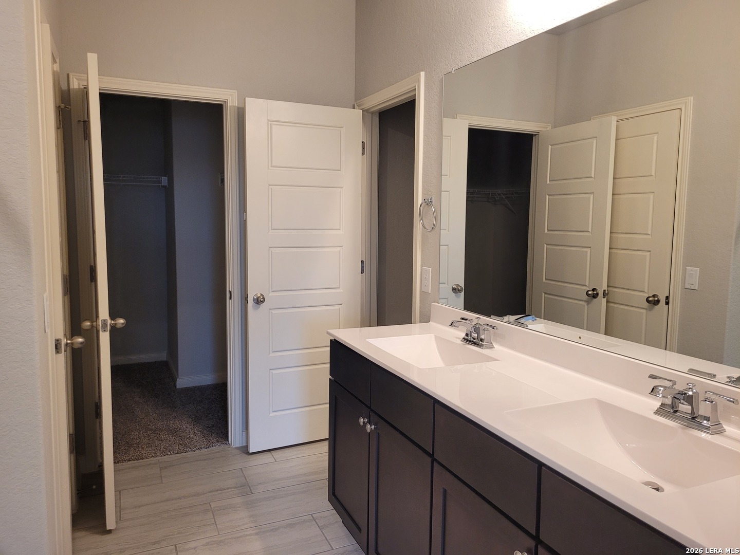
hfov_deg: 67.3
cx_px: 370
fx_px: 556
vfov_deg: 53.1
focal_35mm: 26
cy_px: 278
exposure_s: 1/60
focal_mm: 5.4
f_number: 1.8
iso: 160
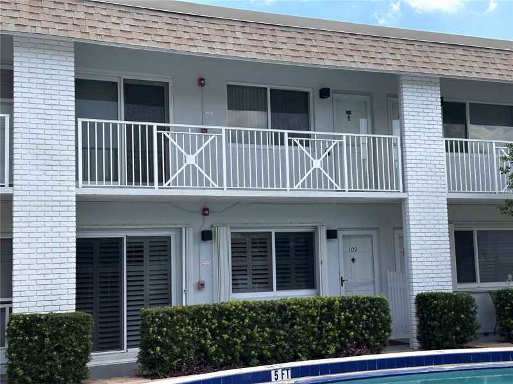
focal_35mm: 48
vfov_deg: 30.3
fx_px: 711
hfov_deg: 39.7
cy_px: 192
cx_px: 256
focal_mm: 6.86
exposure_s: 1/1590
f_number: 1.78
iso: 64
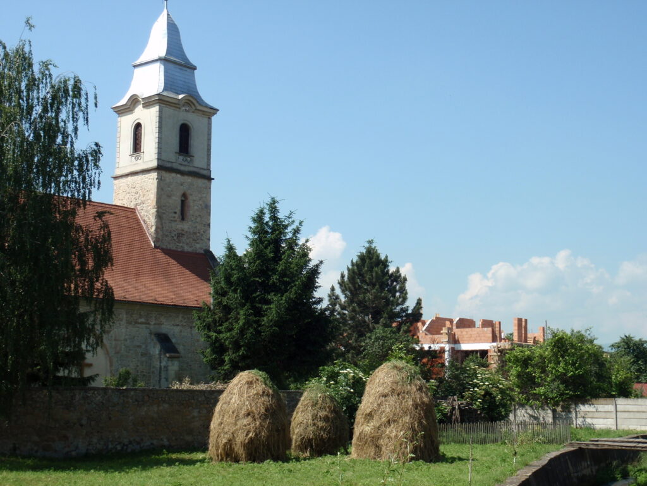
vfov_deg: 25.2
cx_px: 324
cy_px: 243
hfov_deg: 33.2
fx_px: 1084
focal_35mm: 58
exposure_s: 1/320
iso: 64
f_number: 4.5
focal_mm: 10.43
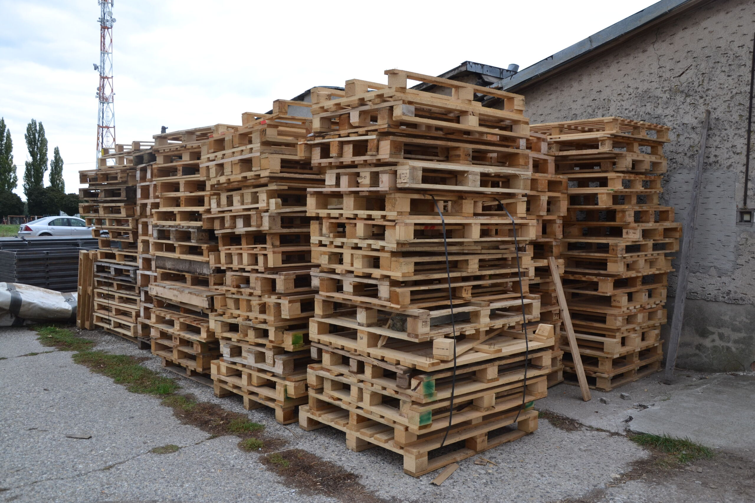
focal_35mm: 32
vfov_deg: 41.7
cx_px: 378
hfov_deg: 59.5
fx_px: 661
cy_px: 252
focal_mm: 21
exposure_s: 1/125
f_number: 5.6
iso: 160
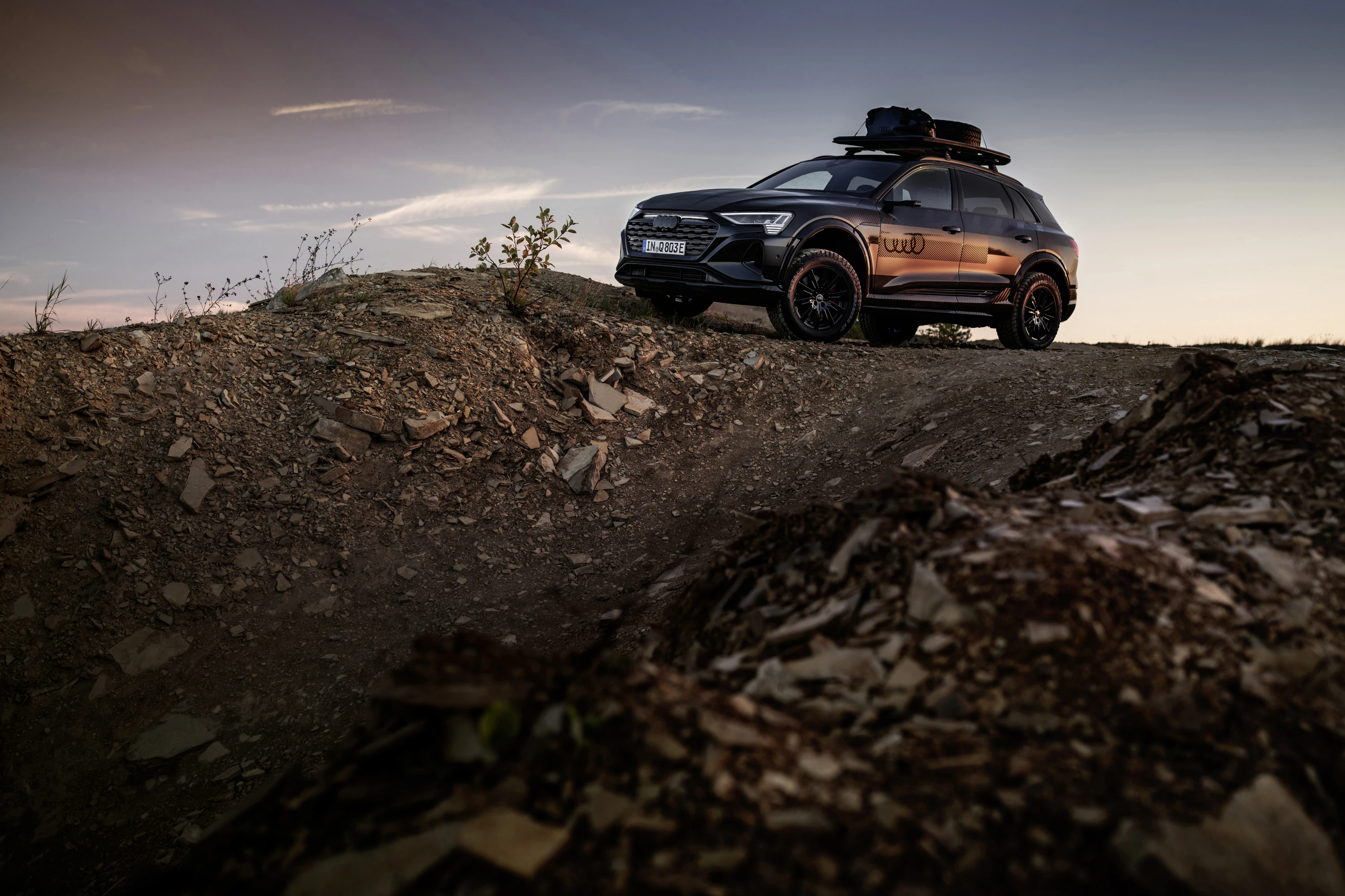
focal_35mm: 35
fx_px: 1308
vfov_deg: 37.9
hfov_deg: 54.4
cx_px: 672
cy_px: 448
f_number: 2.5
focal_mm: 35
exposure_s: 1/160
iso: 200
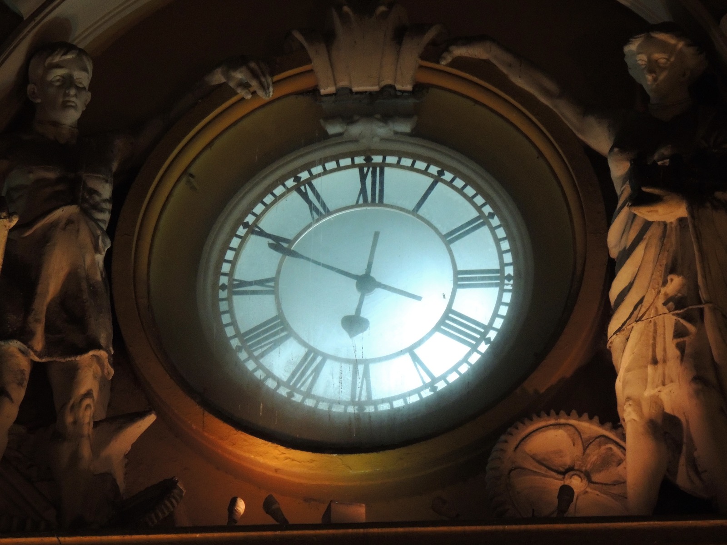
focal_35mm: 275
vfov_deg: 5.4
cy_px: 272
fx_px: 5776
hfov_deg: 7.2
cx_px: 364
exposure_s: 1/40
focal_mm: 49
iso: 800
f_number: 4.7
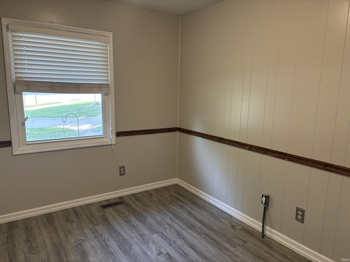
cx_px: 175
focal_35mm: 26
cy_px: 131
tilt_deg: -9.4
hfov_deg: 67.3
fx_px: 263
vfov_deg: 53.1
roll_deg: -0.2
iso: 250
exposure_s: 1/60
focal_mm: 5.96
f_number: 1.6
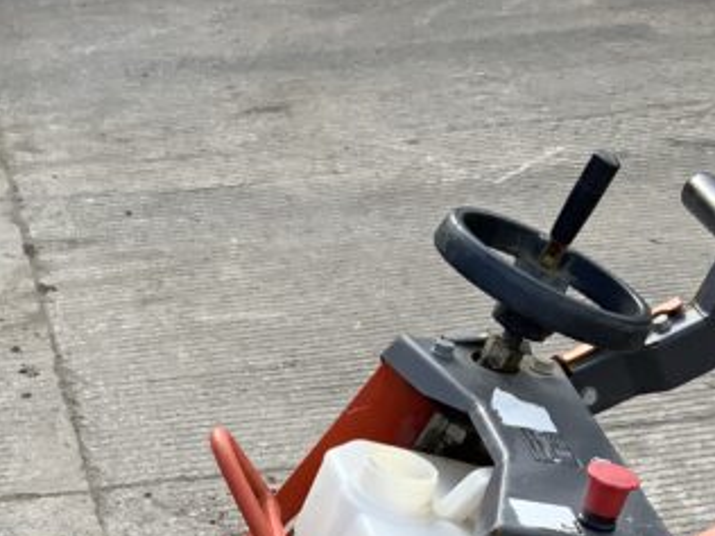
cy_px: 785
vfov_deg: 14.7
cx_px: 213
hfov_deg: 20.8
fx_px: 1942
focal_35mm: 94
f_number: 1.8
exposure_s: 1/378
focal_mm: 3
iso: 16
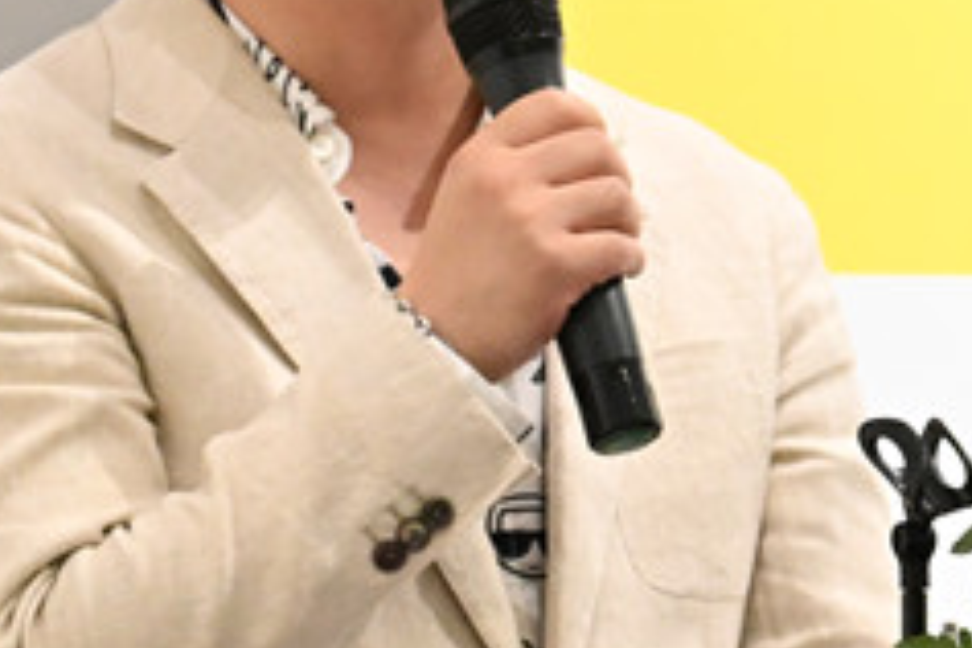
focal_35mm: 963
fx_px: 25999
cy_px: 244
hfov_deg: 2.1
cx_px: 890
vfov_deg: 1.4
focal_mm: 190
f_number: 5.6
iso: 3600
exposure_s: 1/125
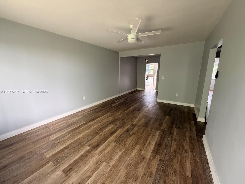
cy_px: 92
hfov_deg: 102.1
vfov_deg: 85.7
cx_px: 122
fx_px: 99
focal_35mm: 14
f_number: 2.2
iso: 200
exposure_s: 1/121
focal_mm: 2.22
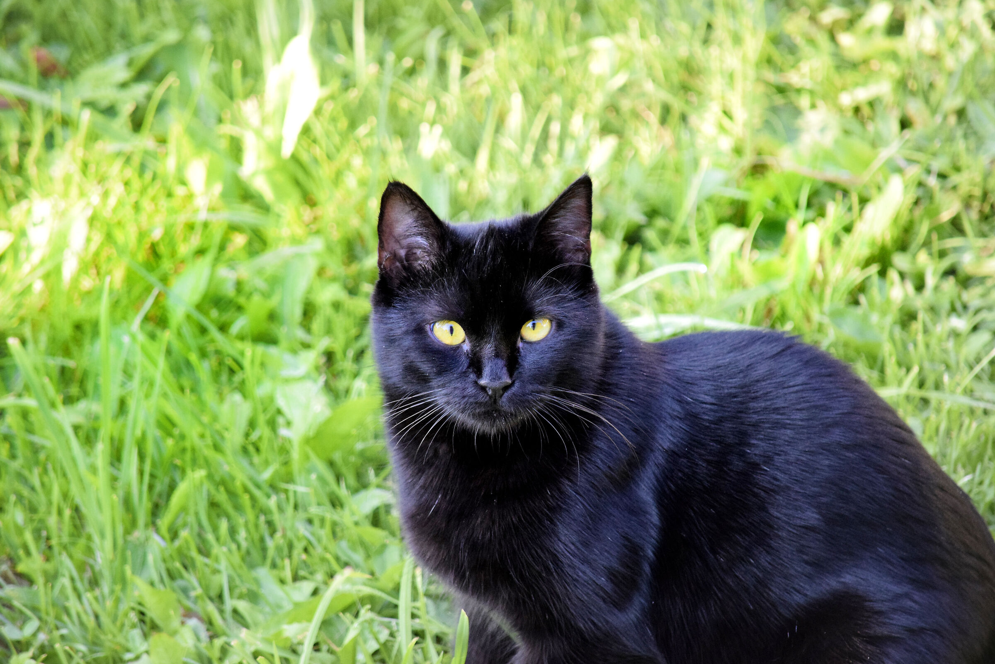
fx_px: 12437
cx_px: 498
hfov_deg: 4.6
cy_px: 332
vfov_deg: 3.1
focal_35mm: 450
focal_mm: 300
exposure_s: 1/400
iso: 3200
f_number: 5.6
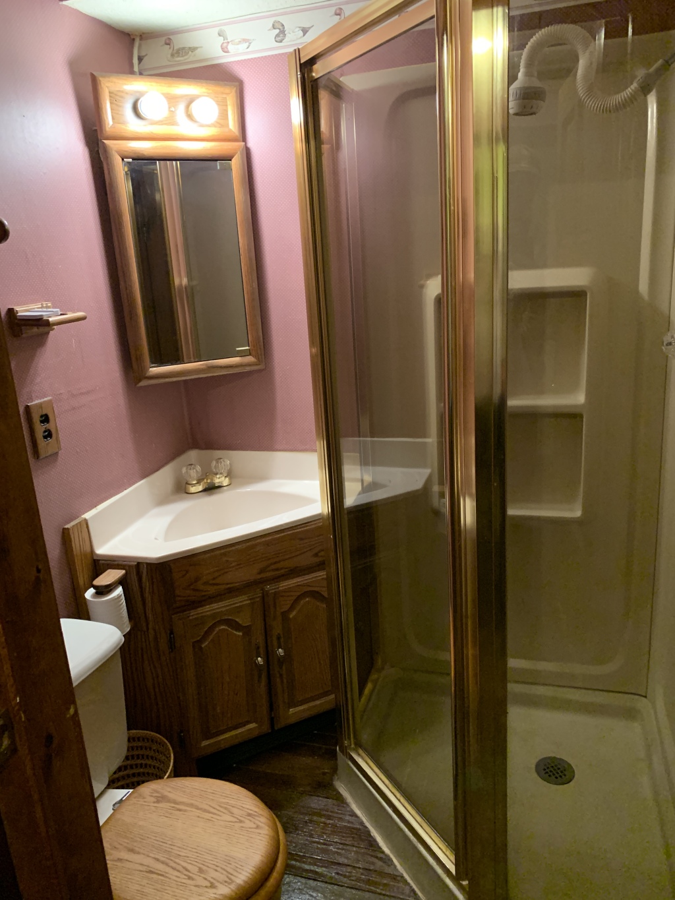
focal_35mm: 26
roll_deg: +4.4
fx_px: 676
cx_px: 338
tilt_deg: -11.7
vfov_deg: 67.3
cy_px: 450
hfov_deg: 53.1
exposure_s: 1/60
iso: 400
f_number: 1.8
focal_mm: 4.25
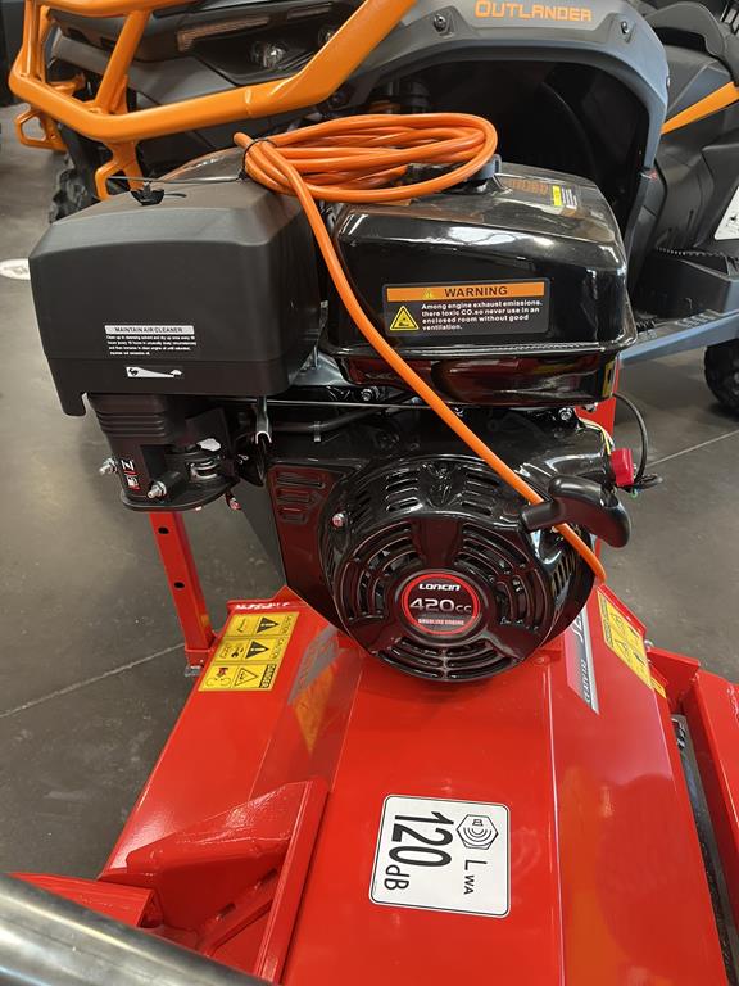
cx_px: 370
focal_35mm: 26
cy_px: 493
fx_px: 740
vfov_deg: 67.3
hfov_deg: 53.1
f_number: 1.6
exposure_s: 1/95
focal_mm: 5.1
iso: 125
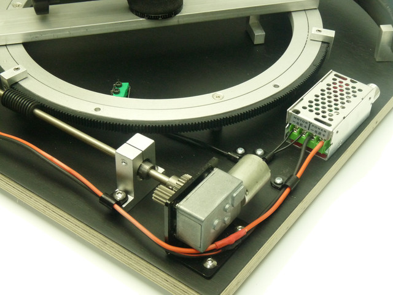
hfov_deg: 30.7
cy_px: 148
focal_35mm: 63
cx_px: 196
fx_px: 715
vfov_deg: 23.3
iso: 400
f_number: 5.6
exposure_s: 1/20
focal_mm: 11.1
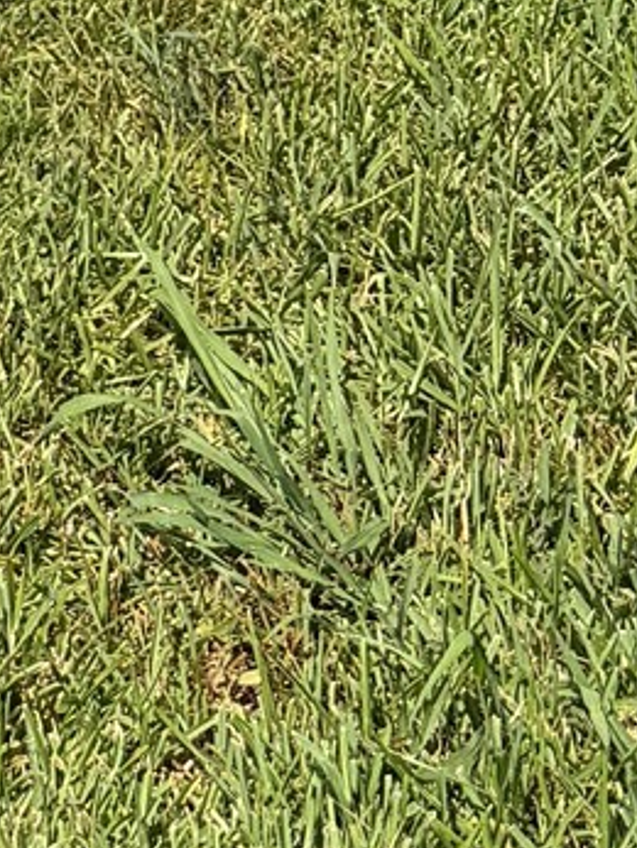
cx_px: -588
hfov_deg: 9.8
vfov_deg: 11.1
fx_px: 3480
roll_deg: -0.2
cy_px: -1341
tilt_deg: -8.0
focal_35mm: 142
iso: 80
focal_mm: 6.76
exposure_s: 1/4167
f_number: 1.78
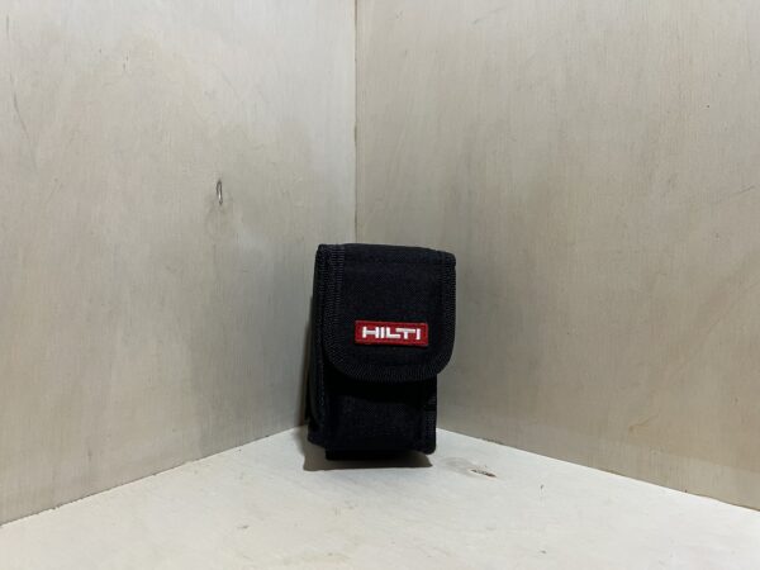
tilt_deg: -4.7
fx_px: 571
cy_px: 285
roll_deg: -0.6
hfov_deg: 67.3
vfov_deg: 53.1
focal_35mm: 26
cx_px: 380
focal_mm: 5.7
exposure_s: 1/60
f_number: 1.5
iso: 160
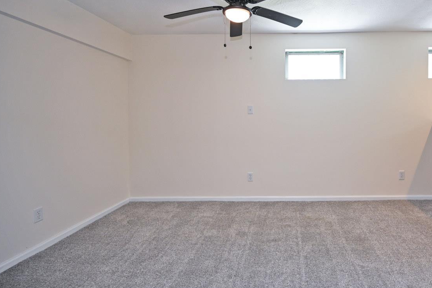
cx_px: 282
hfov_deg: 84.4
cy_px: 120
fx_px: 228
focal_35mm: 19
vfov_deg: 64.2
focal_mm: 14
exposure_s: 1/60
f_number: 4
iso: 320
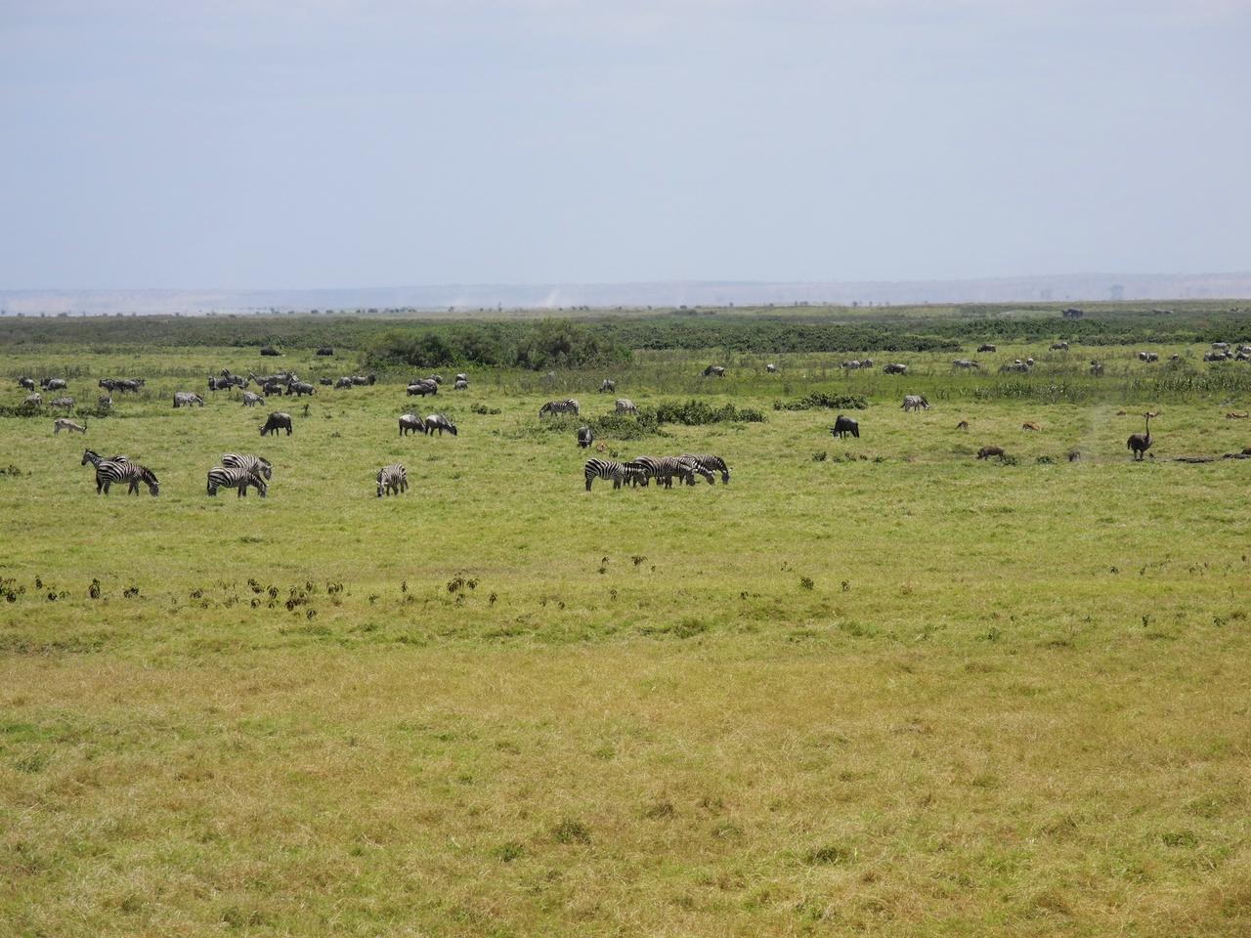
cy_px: 469
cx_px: 626
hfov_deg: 9.9
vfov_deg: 7.4
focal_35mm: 200
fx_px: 7228
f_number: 5.6
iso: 100
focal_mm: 42.6
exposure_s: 1/607
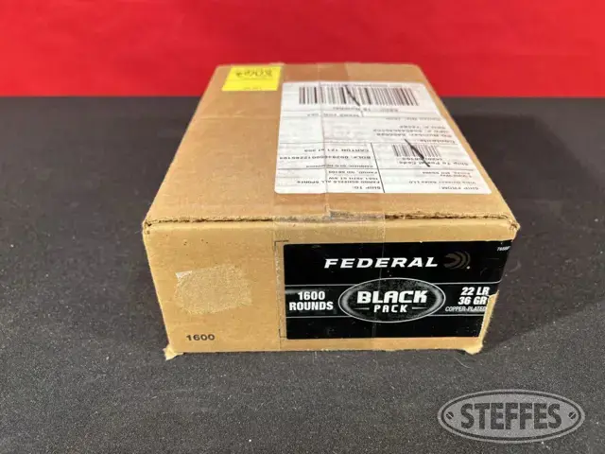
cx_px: 302
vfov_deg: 53.1
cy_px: 227
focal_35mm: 26
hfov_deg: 67.3
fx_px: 454
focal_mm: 5.7
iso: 50
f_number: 1.5
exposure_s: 1/120
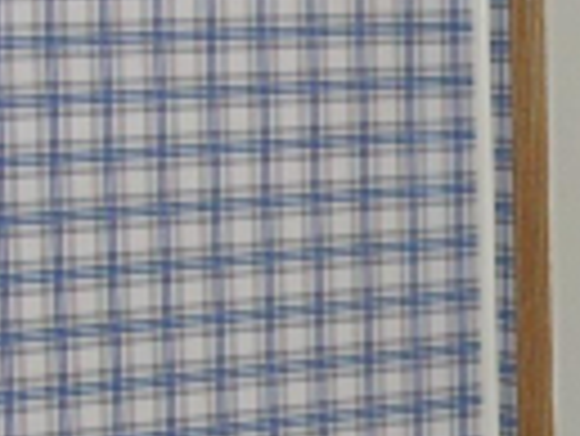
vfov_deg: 8.0
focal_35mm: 186
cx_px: 841
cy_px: 297
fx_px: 3119
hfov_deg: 10.3
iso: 50
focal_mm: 6
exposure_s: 1/60.1
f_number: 2.7
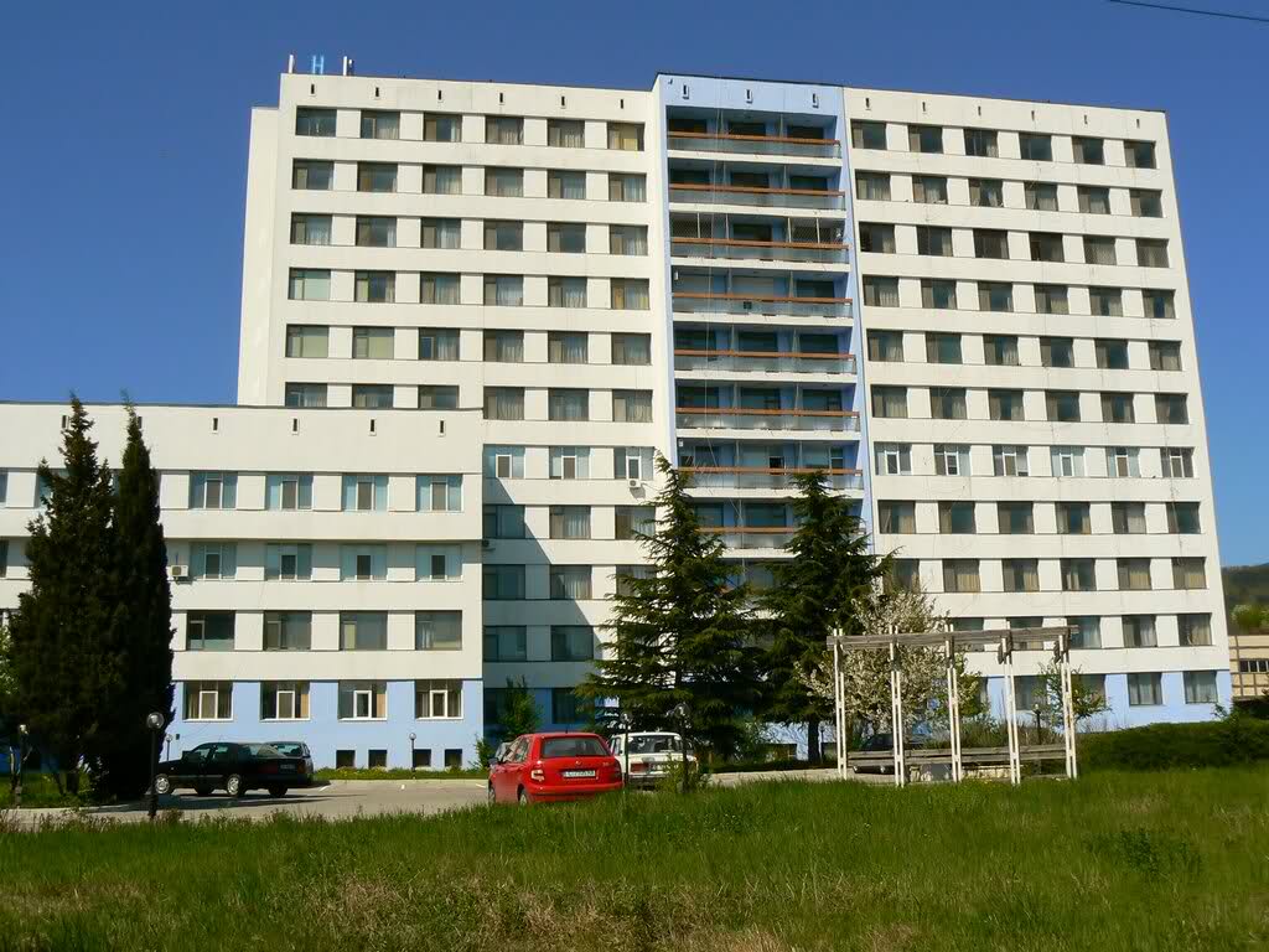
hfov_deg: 51.4
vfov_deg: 39.7
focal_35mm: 36
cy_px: 476
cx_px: 634
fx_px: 1320
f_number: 8
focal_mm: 6
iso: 80
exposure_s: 1/500
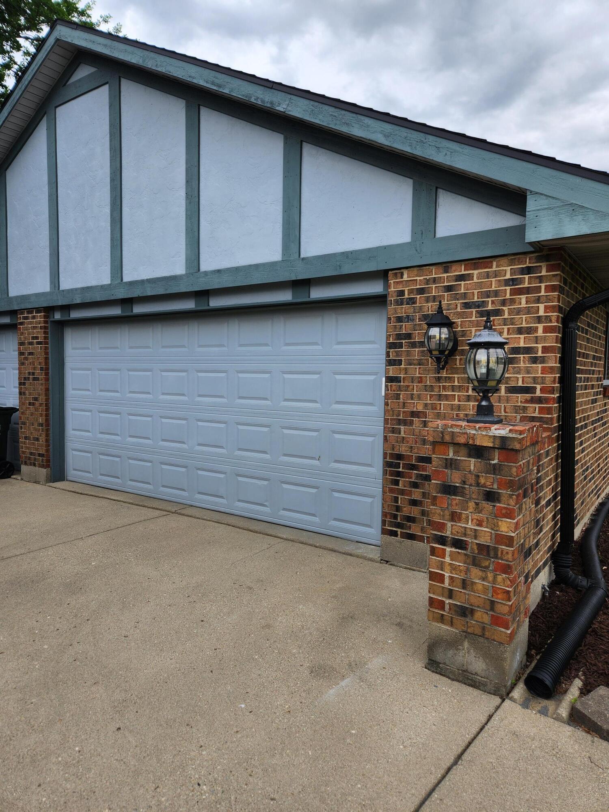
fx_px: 540
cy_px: 406
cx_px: 304
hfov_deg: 58.9
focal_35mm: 23
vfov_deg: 73.9
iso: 20
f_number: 1.8
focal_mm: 5.4
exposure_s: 1/682
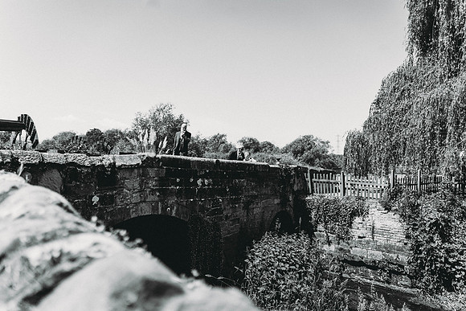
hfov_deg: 65.5
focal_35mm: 28
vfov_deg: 46.4
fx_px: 363
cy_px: 156
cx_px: 233
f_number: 2.8
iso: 320
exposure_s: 1/6400
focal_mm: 28
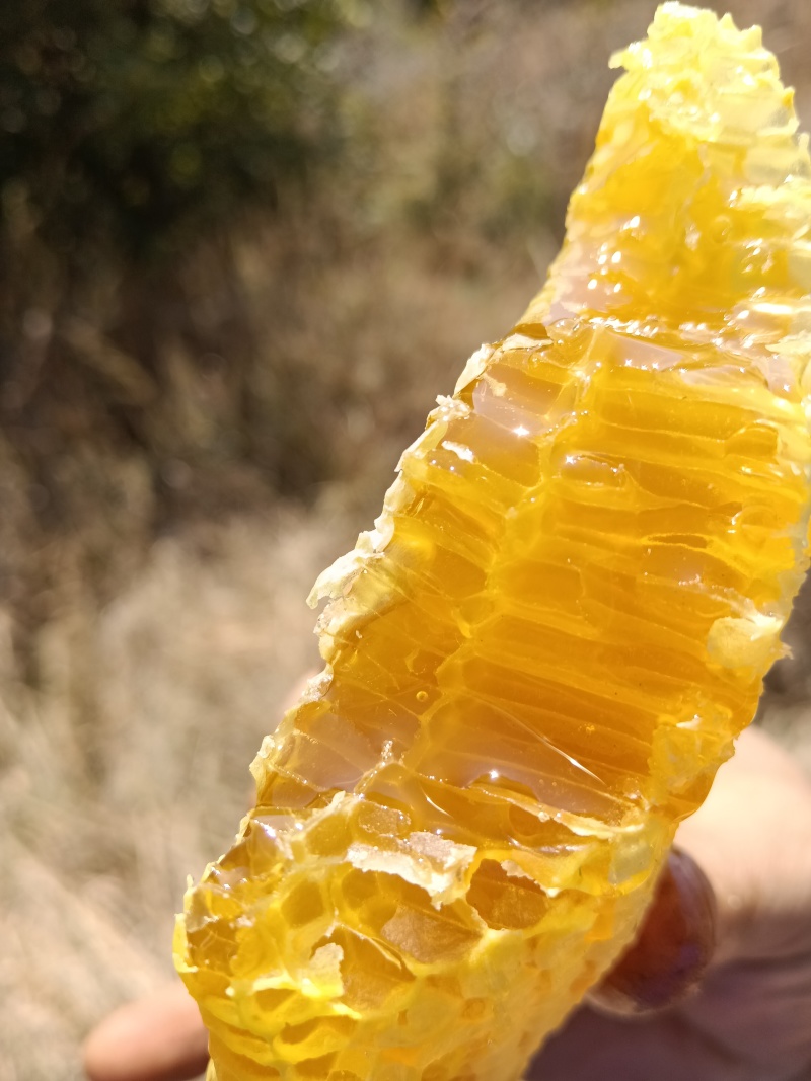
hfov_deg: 53.1
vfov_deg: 67.3
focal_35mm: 26
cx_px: 406
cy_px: 540
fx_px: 812
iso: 100
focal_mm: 4.05
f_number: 1.8
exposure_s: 1/248
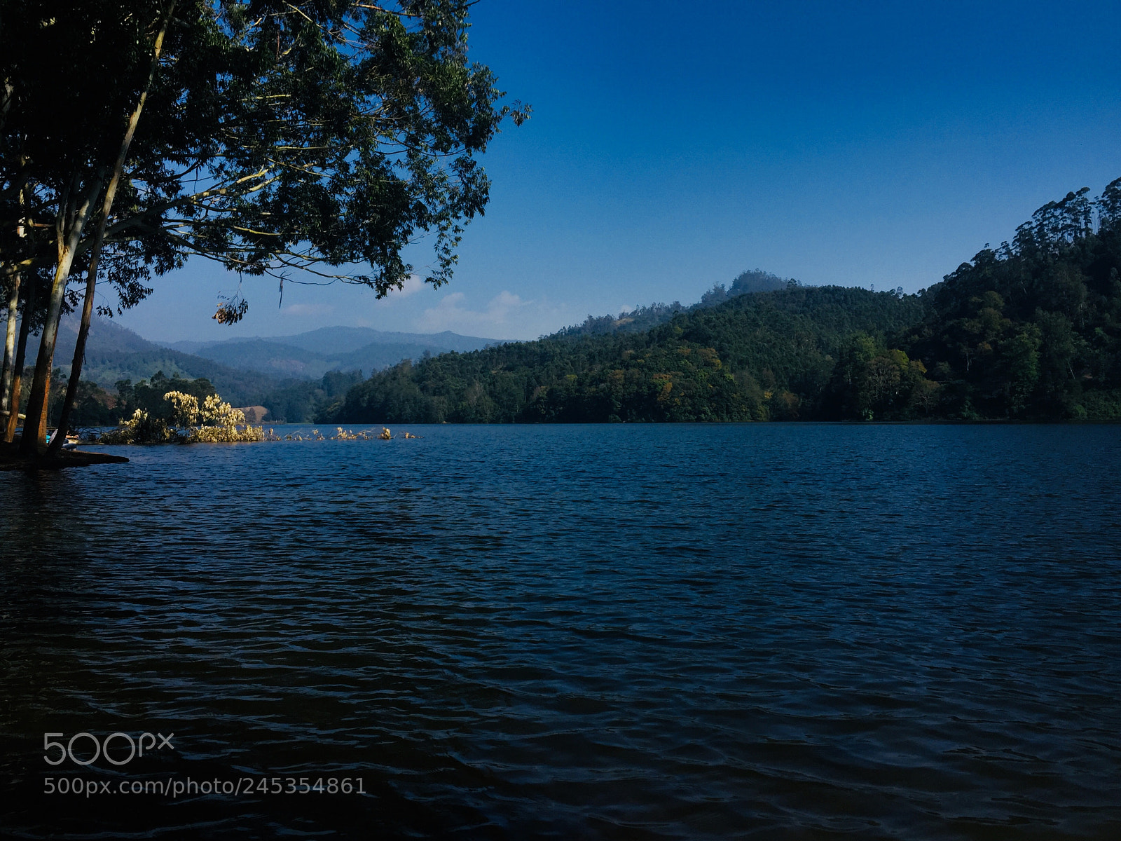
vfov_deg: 48.2
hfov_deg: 61.7
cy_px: 420
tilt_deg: +0.7
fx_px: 939
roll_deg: -1.3
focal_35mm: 29
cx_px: 560
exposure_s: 1/2326
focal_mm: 4.15
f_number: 2.2
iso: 32
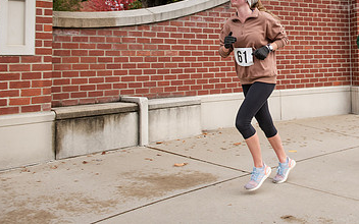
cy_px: 28
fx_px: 460
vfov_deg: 26.6
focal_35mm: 47
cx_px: 283
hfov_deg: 41.0
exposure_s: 1/400
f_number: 5.6
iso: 500
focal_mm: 28
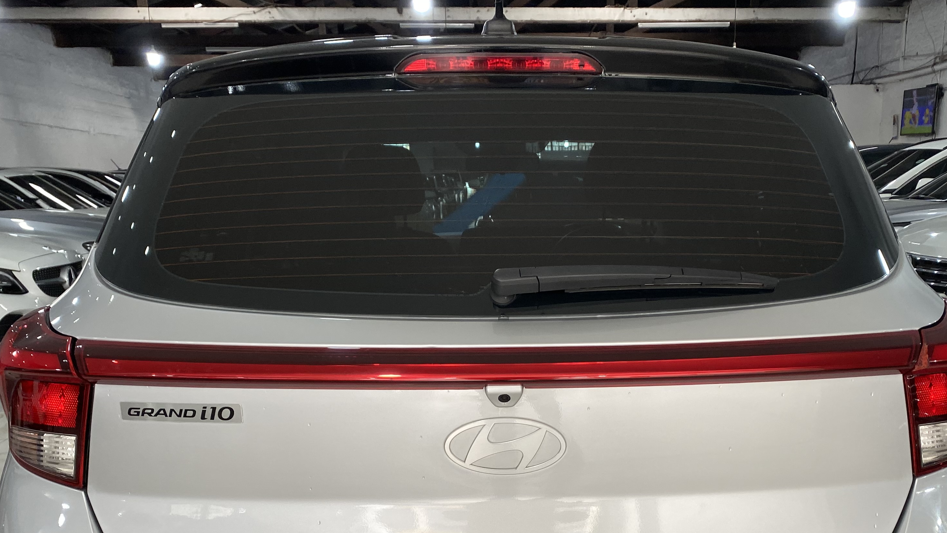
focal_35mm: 39
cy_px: 446
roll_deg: +1.0
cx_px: 542
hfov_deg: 51.4
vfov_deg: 29.5
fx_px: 979
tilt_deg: -15.3
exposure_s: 1/100
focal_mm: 4.25
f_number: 1.8
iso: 64
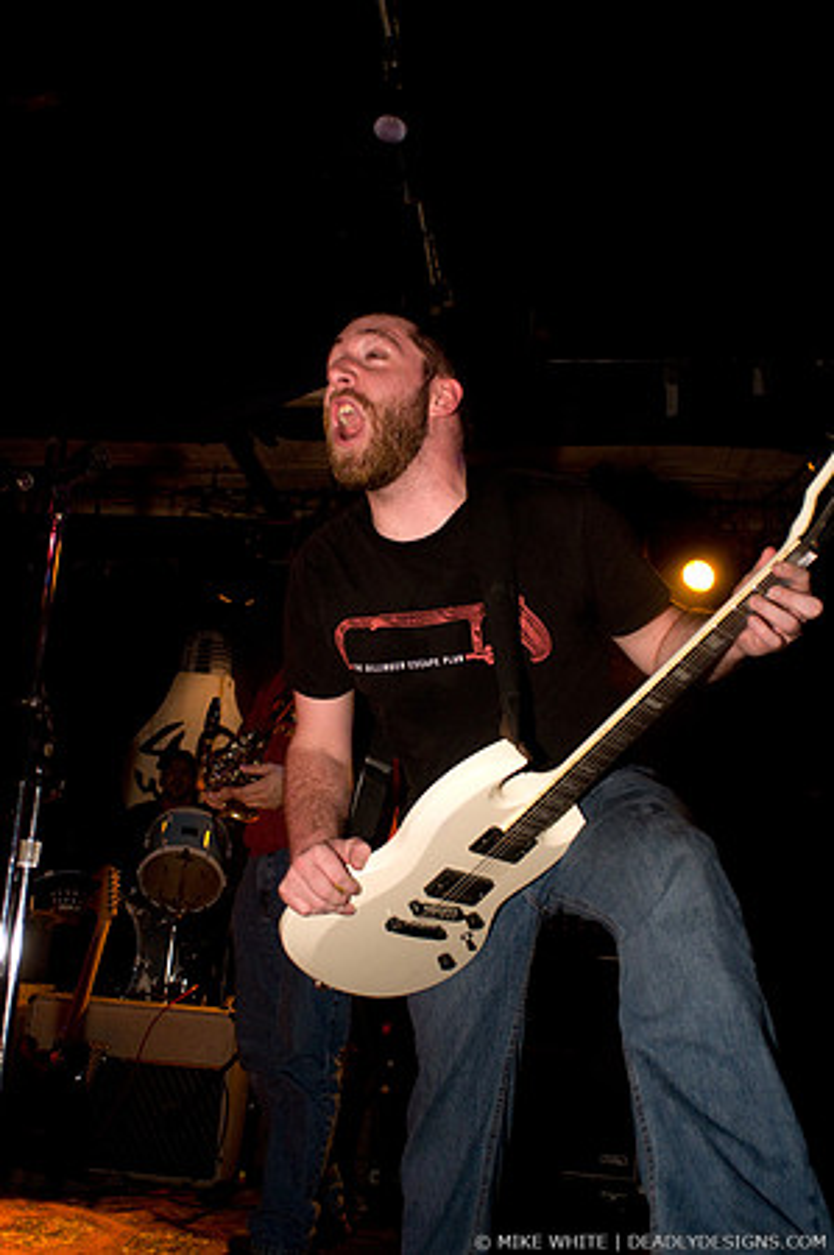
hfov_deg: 43.5
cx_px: 417
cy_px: 628
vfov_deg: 62.0
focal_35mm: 30
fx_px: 1045
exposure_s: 1/250
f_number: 2.8
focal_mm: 20
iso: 1600
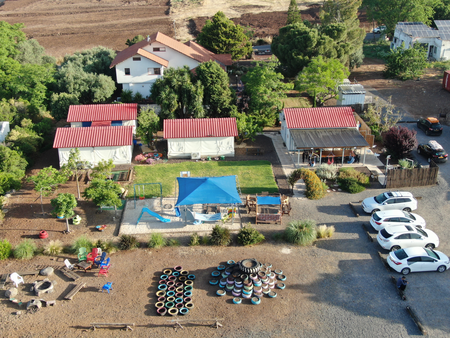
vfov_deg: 33.6
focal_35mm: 43
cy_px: 169
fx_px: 559
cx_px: 225
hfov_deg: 43.9
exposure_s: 1/60
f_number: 3.6
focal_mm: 7.39
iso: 100
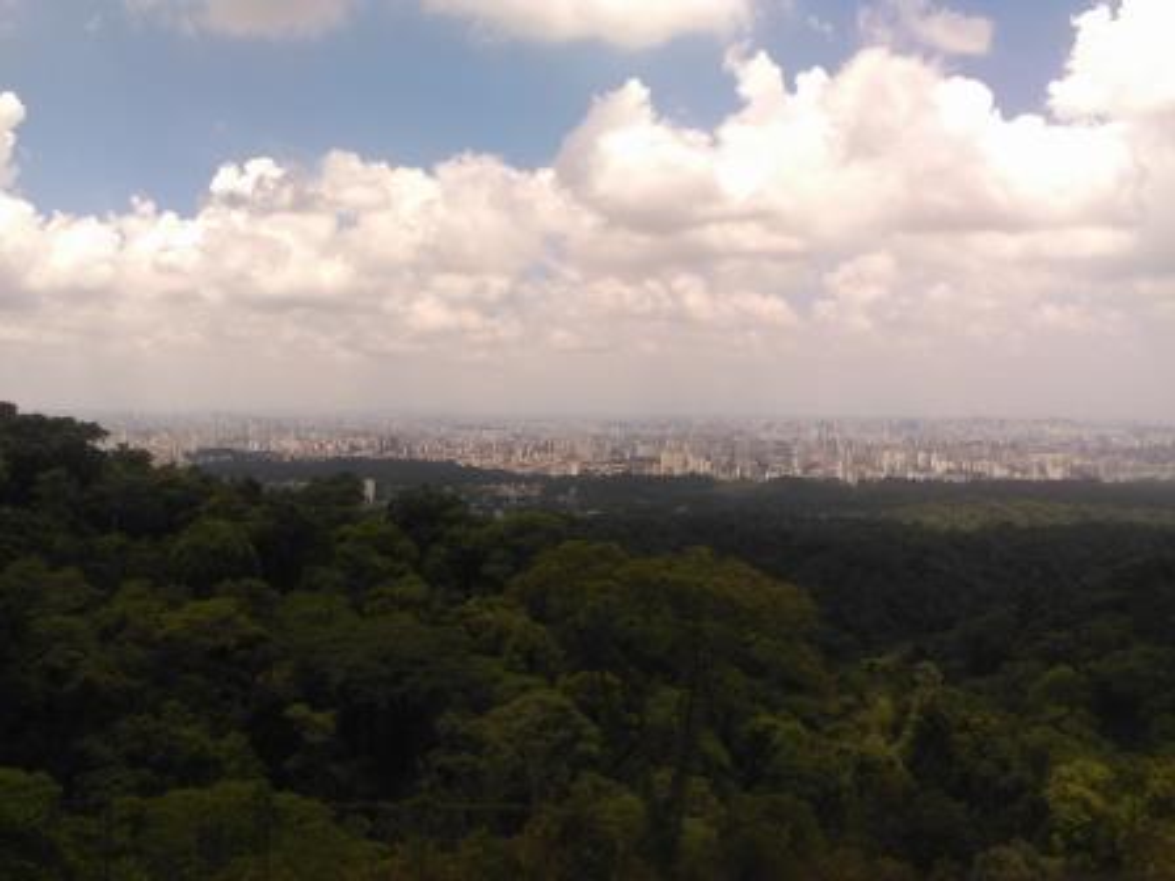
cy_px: 440
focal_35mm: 40
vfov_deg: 36.0
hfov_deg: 46.8
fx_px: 1358
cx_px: 588
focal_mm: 4.21
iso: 102
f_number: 2.4
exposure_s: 1/1244
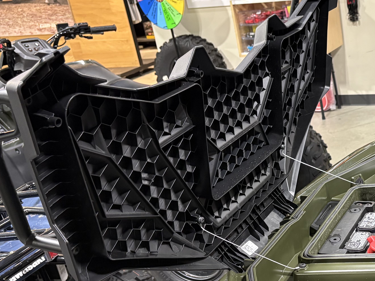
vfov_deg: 25.8
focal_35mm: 56
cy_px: 207
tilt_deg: -24.6
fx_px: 607
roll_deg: +6.4
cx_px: 368
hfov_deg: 31.9
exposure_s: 1/60
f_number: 1.6
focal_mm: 5.96
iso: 250
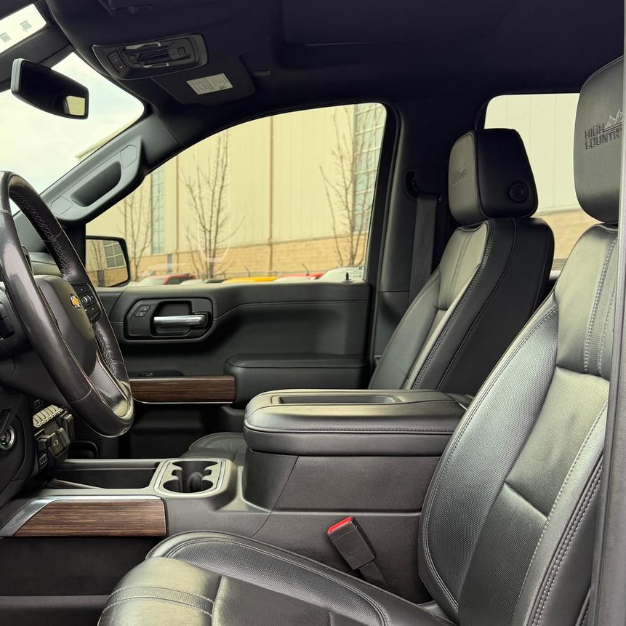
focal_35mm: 46
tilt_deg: -5.7
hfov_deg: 36.1
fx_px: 941
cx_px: 172
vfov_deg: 36.8
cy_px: 336
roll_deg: +0.5
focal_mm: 6.76
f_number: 1.78
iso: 80
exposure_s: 1/254
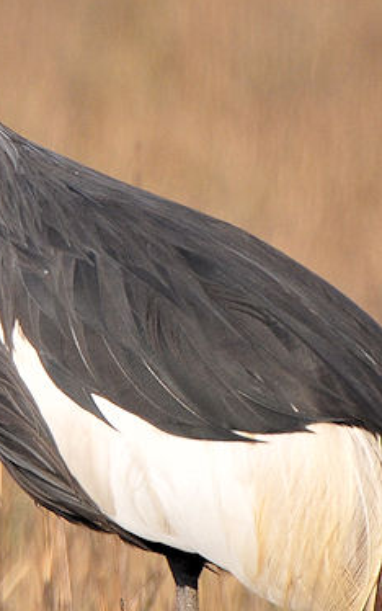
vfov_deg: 0.7
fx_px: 48718
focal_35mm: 2927
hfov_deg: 0.4
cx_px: 64
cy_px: 154
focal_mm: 700
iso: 400
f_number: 7.1
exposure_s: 1/800
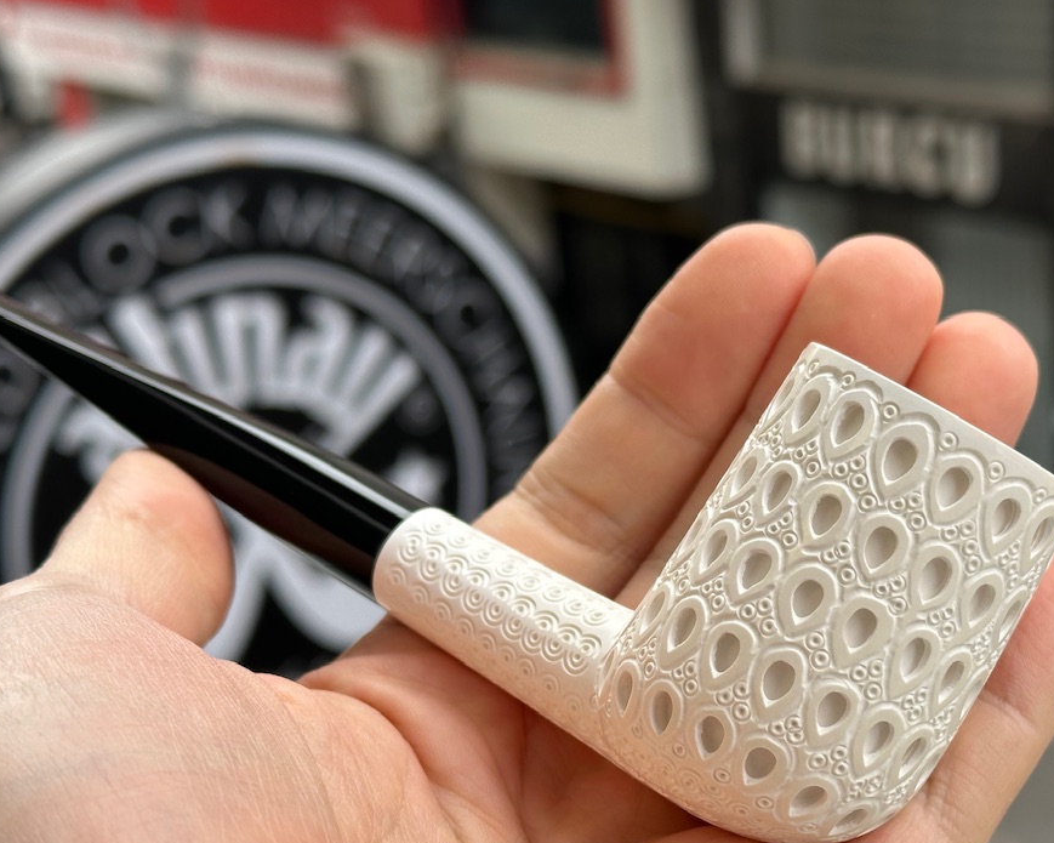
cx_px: 662
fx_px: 2152
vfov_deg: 22.1
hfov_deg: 27.4
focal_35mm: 69
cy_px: 560
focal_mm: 6.86
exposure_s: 1/538
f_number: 1.78
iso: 64
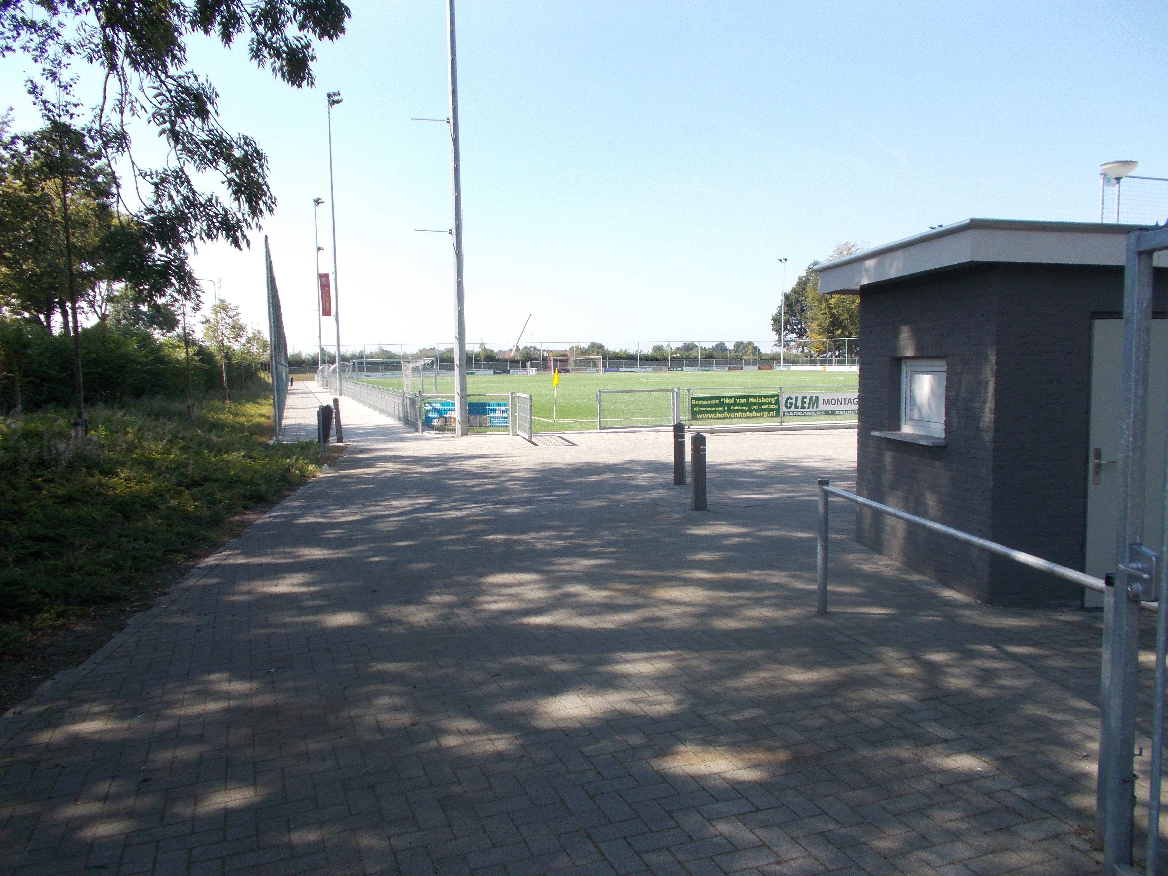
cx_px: 584
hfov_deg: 67.3
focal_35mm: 26
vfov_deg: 53.1
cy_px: 438
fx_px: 877
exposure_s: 1/400
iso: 80
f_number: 3.2
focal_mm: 4.6
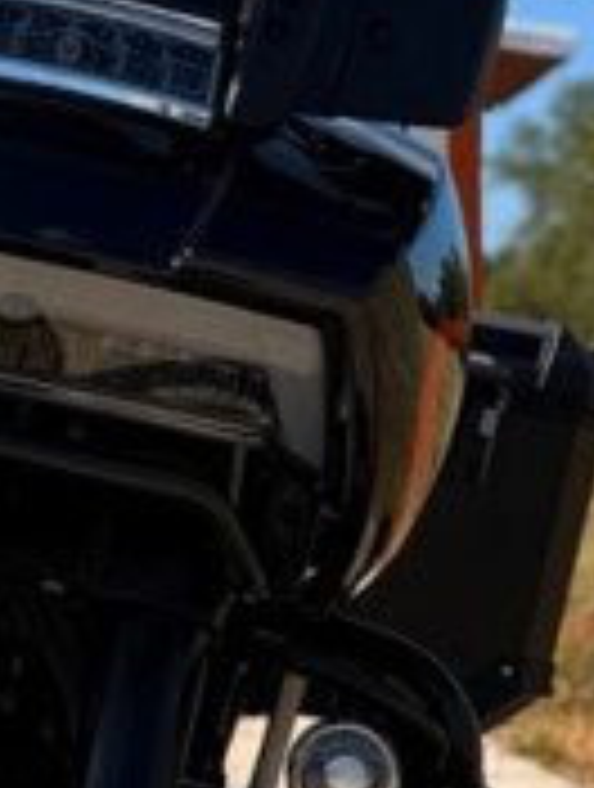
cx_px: -112
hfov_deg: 10.0
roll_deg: +1.0
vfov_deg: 13.4
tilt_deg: -2.8
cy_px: 610
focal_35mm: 146
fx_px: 3328
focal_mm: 6.76
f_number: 1.78
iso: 80
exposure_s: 1/3953
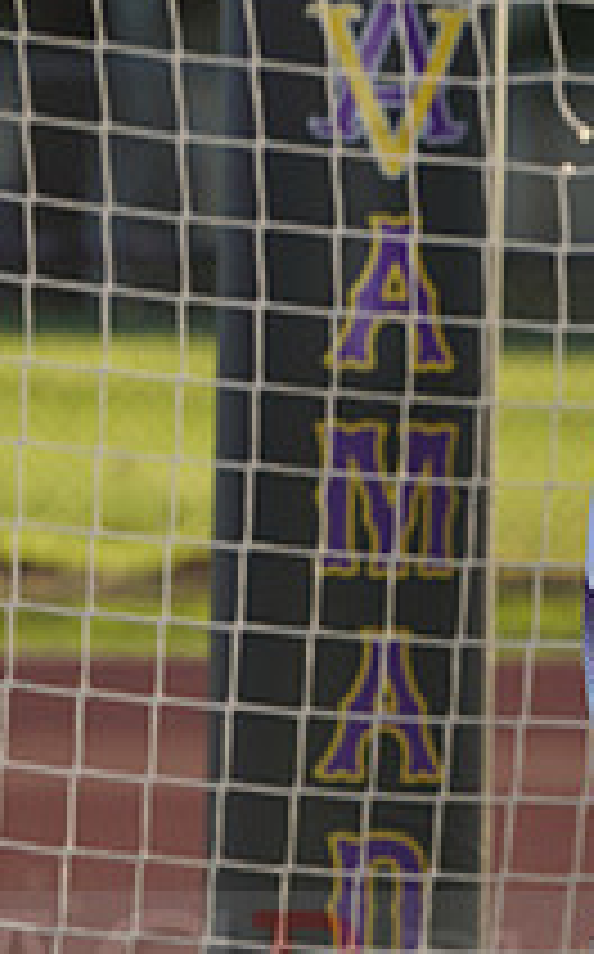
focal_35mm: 724
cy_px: 954
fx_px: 18804
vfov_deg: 2.9
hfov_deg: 1.8
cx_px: 727
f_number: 8
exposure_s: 1/200
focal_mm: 259
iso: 100
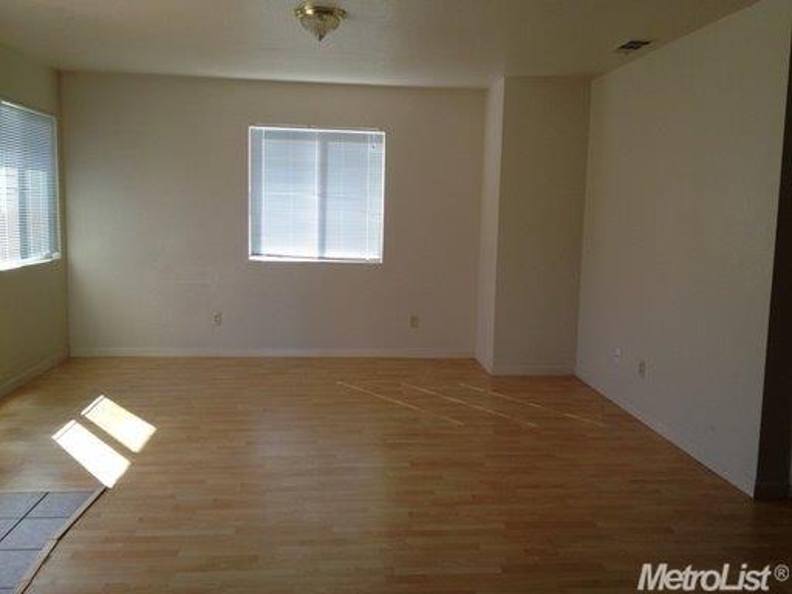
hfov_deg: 52.6
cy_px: 297
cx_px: 396
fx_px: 801
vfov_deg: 40.7
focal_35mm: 35
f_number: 2.4
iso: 64
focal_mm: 4.28
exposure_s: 1/120
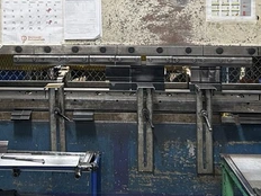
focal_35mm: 84
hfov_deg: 23.1
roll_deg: +1.4
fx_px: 633
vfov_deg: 17.3
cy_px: 15
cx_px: 78
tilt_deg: -2.5
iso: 125
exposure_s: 1/60
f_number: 1.5
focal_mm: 5.7
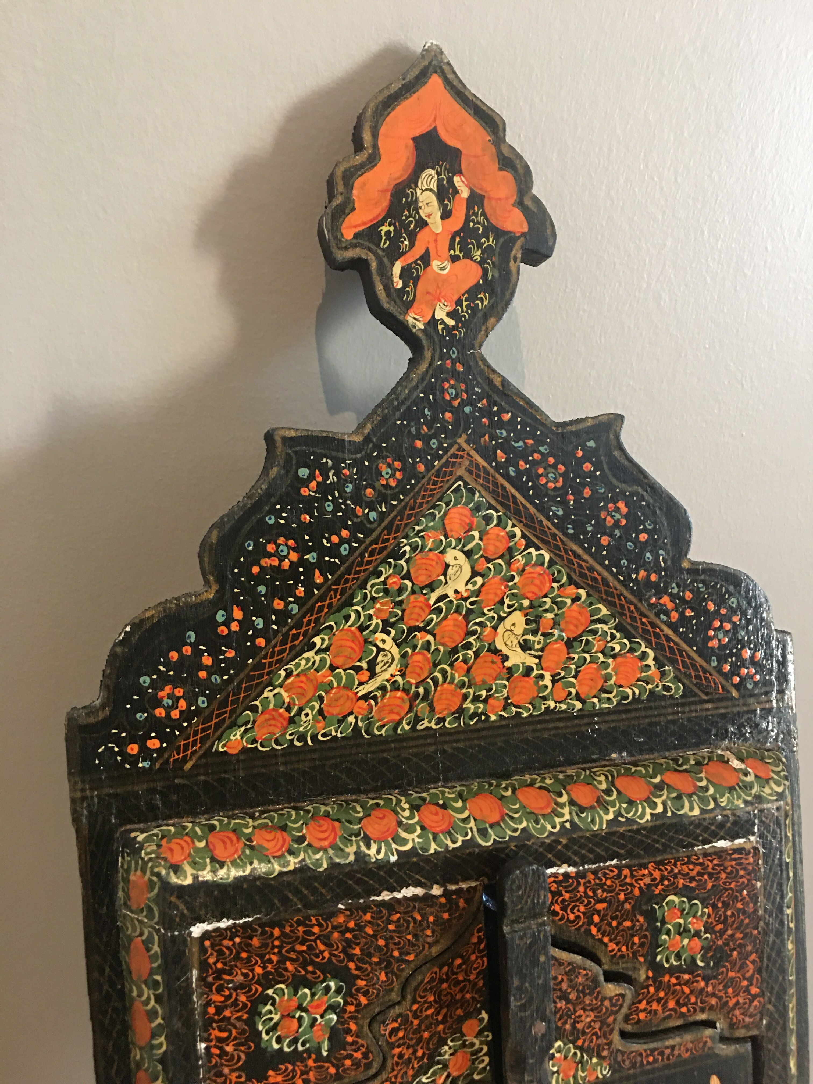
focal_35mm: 29
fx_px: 908
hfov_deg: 48.2
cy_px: 542
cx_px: 406
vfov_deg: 61.7
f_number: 2.2
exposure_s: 1/10
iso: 80
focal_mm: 4.15
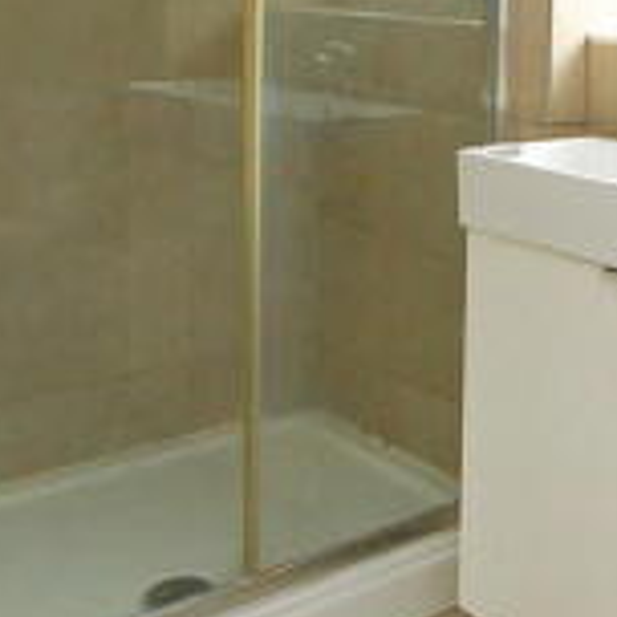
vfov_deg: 29.3
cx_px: 649
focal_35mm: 55
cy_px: 18
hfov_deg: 28.7
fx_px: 1109
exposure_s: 1/80
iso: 1600
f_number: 8
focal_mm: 10
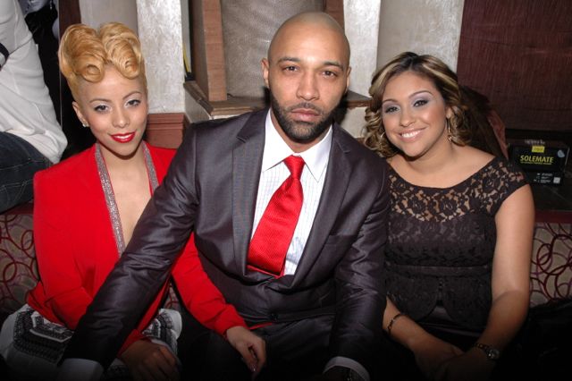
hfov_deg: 53.2
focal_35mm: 36
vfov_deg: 36.8
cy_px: 190
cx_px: 286
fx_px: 572
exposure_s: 1/200
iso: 400
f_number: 5.6
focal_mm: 24
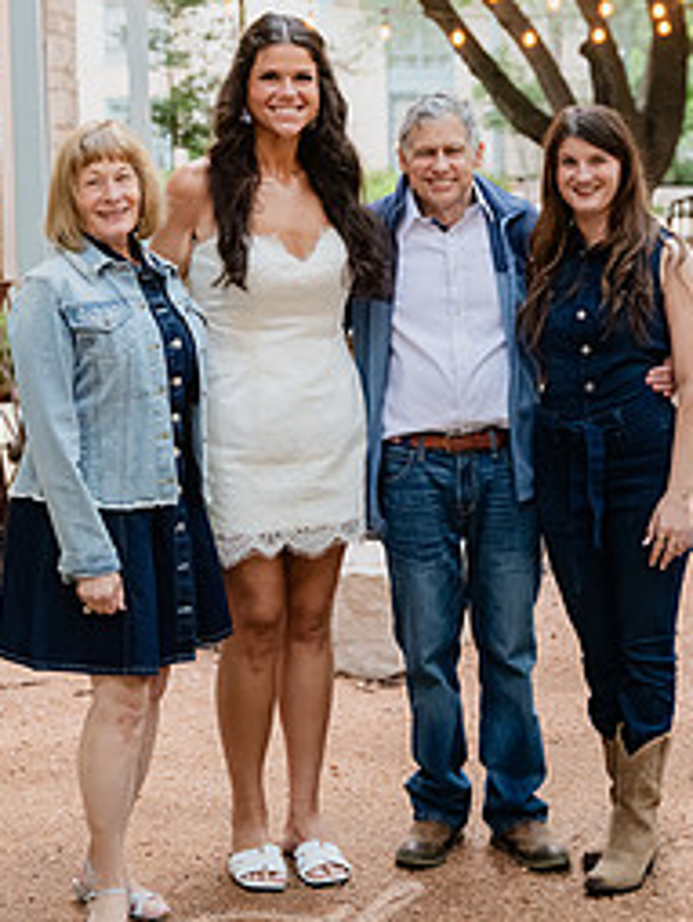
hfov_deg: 18.5
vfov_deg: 24.3
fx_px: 2132
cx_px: 316
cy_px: 319
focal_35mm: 80
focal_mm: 47
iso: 3200
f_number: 3.5
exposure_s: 1/200
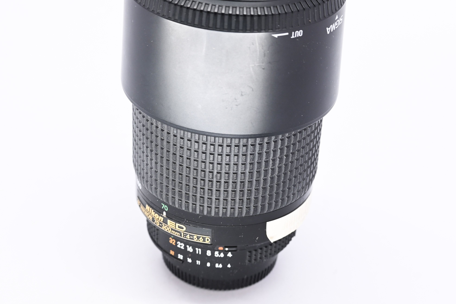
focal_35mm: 75
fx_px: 950
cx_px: 228
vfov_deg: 18.2
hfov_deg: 27.0
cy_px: 152
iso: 500
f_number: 9
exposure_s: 1/125
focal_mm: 50
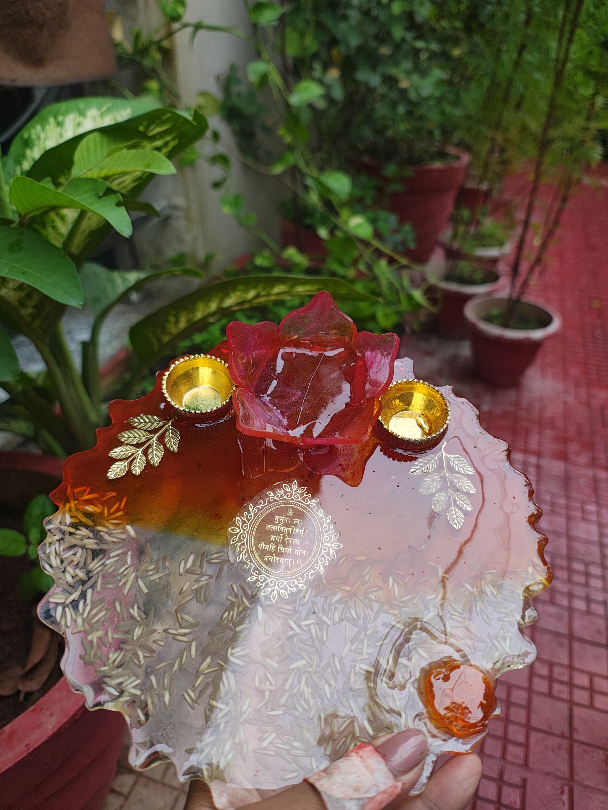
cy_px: 405
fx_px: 585
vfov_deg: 69.4
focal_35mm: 25
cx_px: 304
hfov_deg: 54.9
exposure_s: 1/200
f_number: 1.4
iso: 109
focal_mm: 5.89
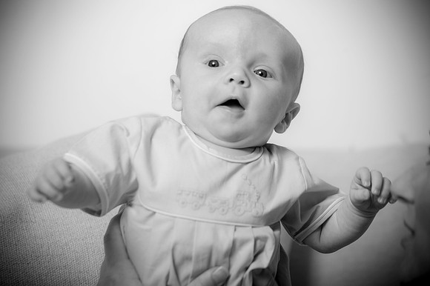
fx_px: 2268
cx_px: 215
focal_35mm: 190
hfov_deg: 10.8
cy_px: 143
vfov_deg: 7.2
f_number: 5.6
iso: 250
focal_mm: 190
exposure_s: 1/200
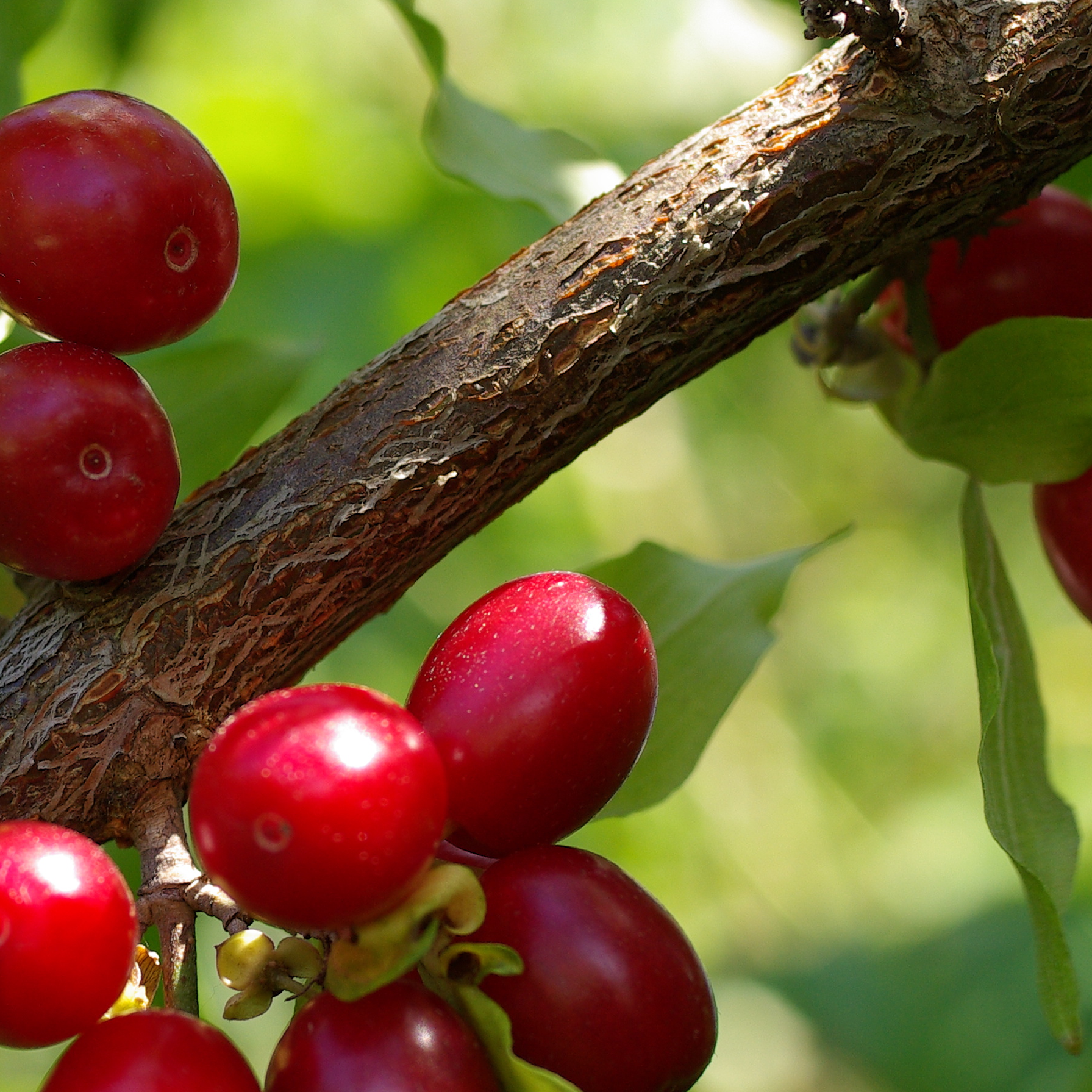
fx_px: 4925
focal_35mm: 138
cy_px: 629
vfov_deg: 12.6
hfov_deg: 12.5
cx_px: 17
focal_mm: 50
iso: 200
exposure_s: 1/125
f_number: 4
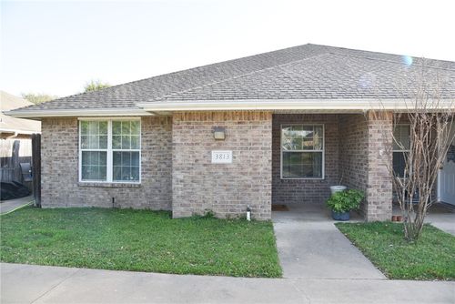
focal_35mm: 24
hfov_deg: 73.7
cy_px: 152
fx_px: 303
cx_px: 228
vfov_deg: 53.2
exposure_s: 1/250
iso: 400
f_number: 8
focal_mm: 24
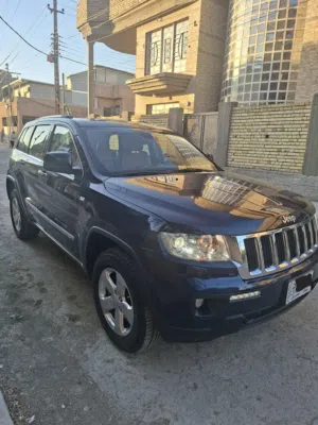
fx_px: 282
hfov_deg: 58.9
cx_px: 159
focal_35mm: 23
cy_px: 212
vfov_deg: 73.9
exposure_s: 1/256
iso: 50
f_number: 1.8
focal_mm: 5.54
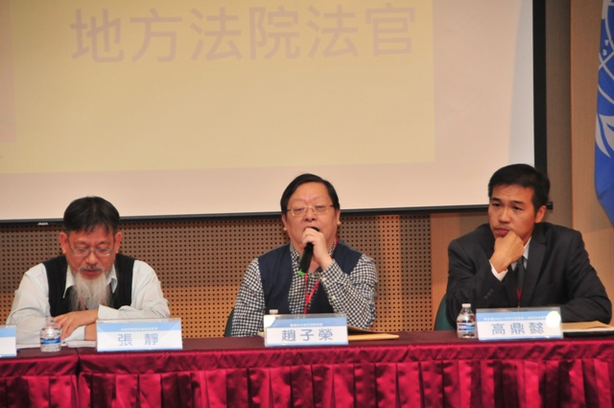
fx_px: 3322
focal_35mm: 195
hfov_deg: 10.6
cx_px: 307
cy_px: 204
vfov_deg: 7.0
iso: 1000
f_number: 5.6
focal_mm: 130
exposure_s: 1/125
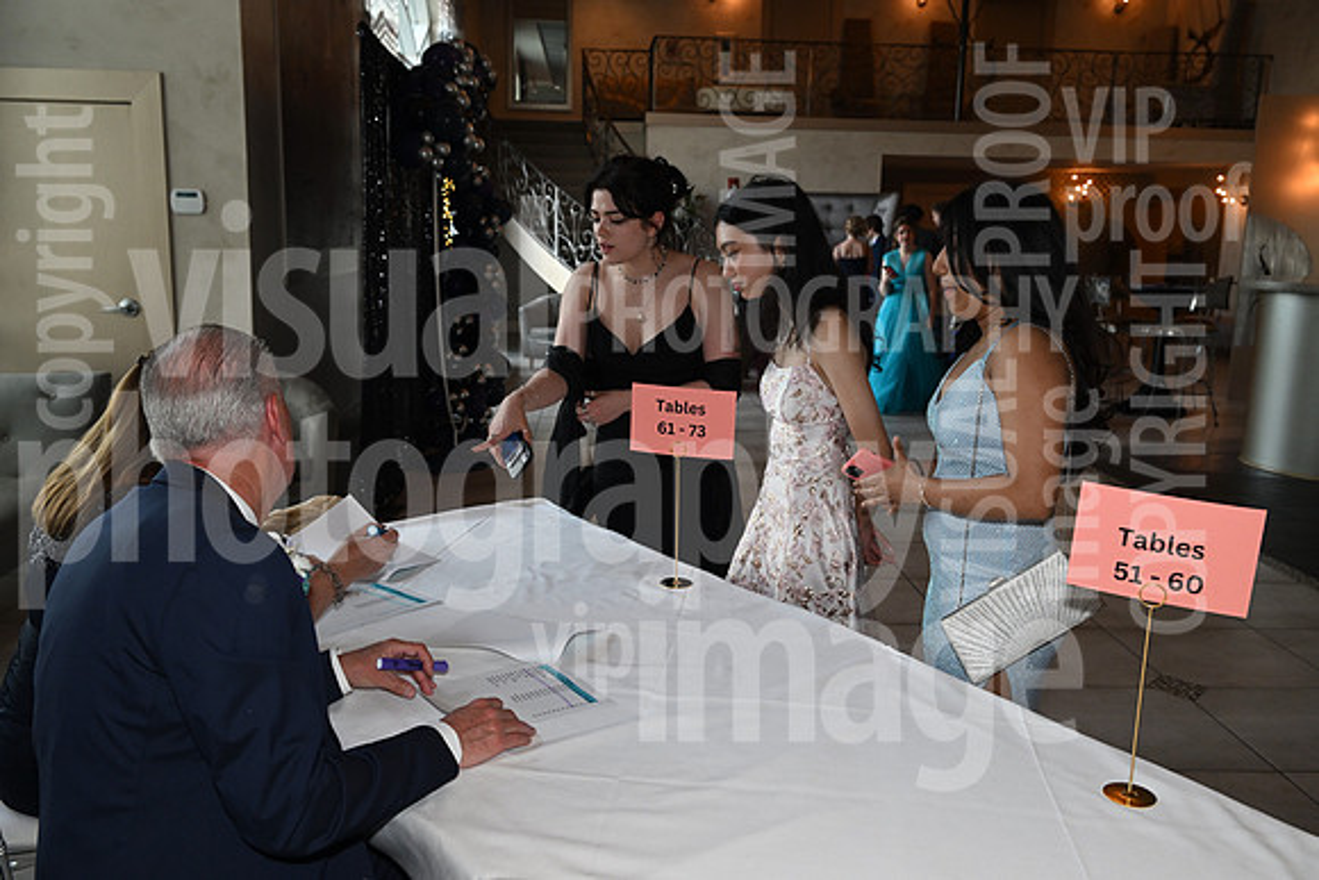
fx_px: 1154
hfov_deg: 59.5
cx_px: 660
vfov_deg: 41.7
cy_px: 440
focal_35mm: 32
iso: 1600
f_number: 5.6
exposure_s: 1/200
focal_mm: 31.5
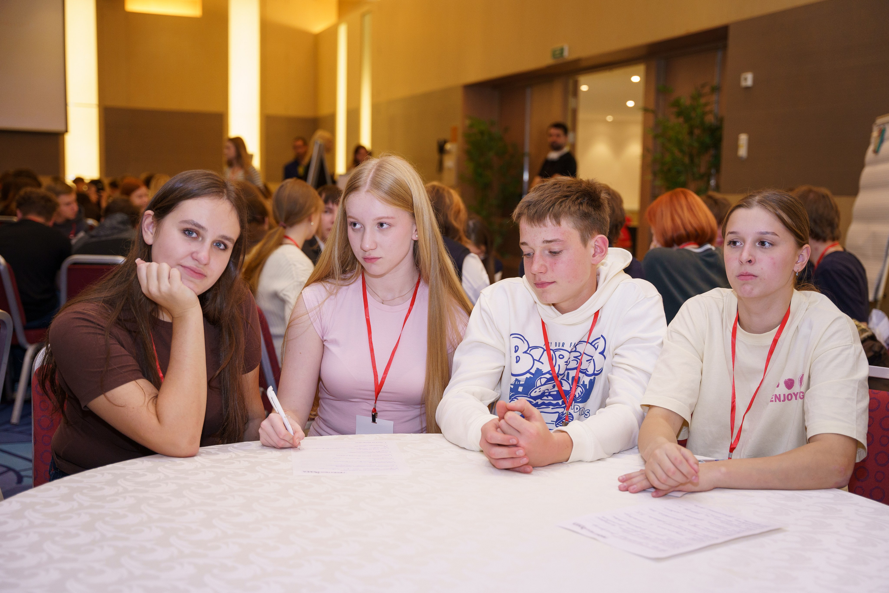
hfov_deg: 43.0
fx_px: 1129
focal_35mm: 46
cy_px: 296
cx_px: 444
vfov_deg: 29.4
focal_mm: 45.7
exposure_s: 1/160
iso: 1600
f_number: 3.2
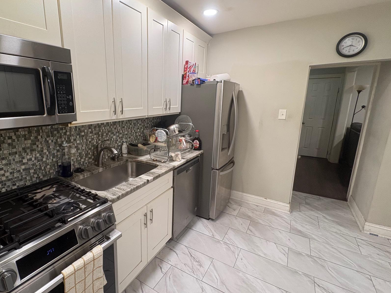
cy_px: 144
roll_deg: +0.2
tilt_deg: -10.1
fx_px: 203
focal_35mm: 18
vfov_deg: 71.6
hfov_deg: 86.7
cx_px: 157
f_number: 2.2
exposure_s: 1/86
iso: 250
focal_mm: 2.22
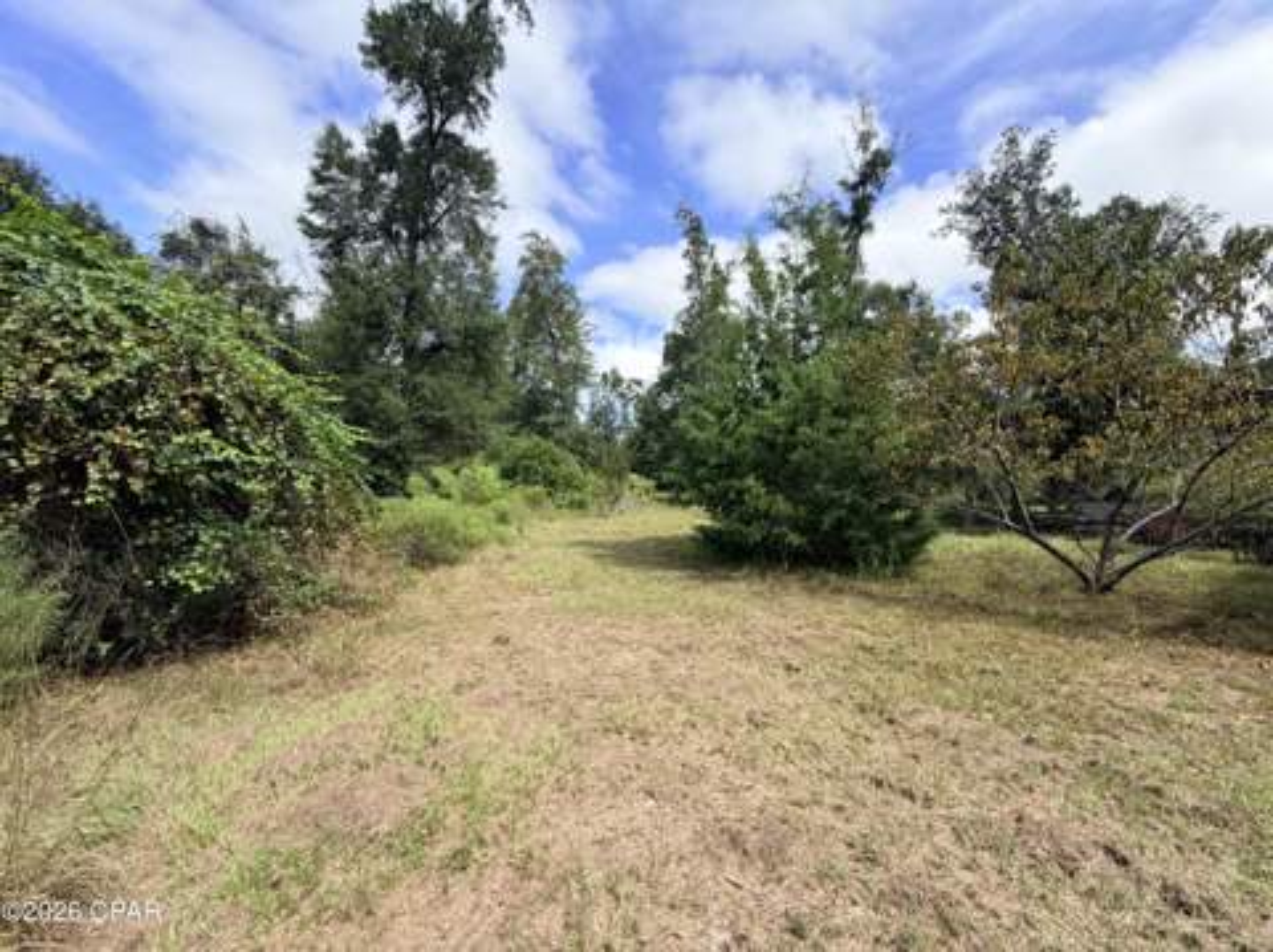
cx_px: 636
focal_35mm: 14
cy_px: 476
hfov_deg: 102.1
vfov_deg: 85.6
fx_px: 514
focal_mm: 2.22
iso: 40
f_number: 2.2
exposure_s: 1/644
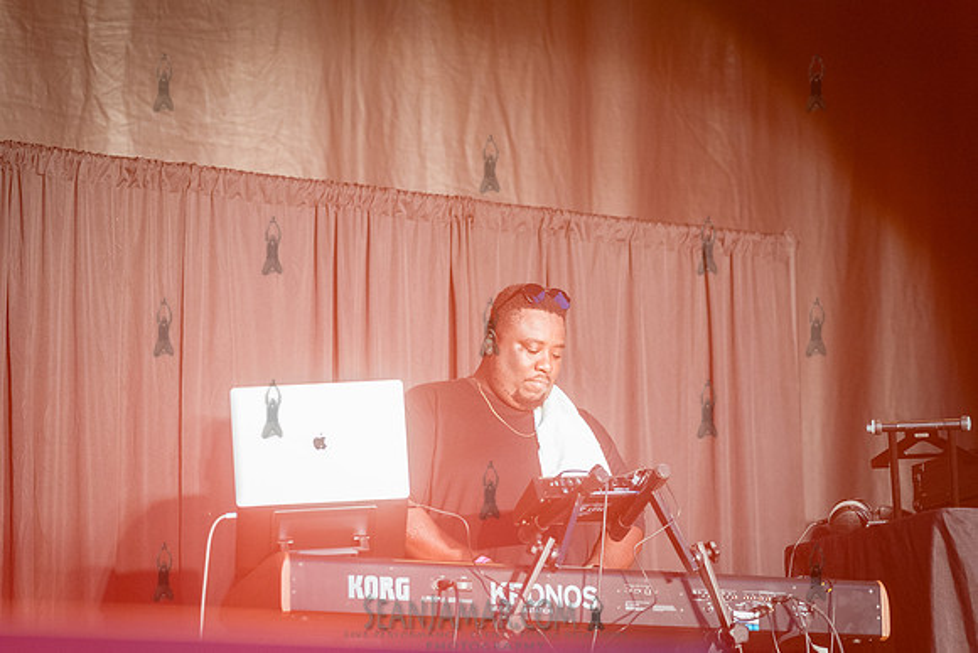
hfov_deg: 16.4
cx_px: 489
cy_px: 326
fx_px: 3396
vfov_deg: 11.0
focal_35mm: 125
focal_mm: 125
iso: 4000
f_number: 4
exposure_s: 1/200
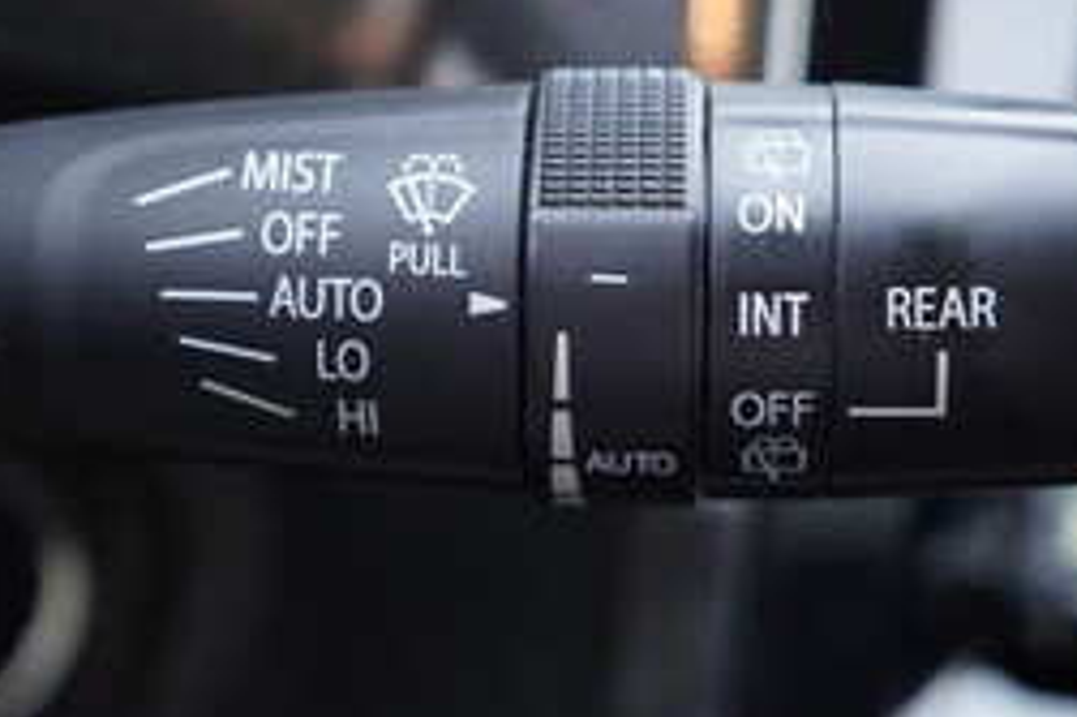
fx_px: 2362
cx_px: 468
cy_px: 255
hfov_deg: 25.7
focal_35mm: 79
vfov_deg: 17.2
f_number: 2.8
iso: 400
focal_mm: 24
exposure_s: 1/40
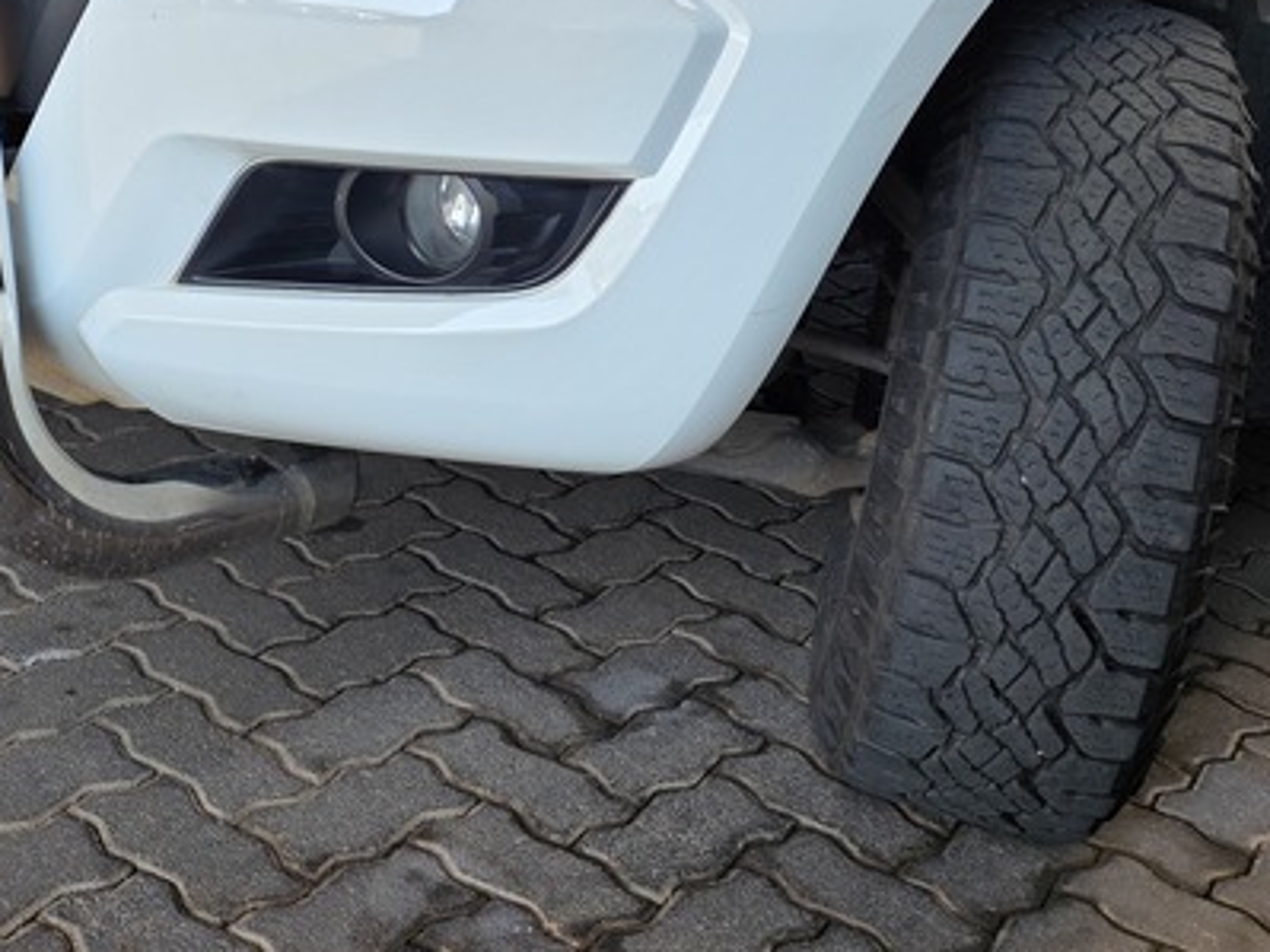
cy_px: -150
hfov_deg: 32.7
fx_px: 2164
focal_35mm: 59
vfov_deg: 23.0
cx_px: 659
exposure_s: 1/108
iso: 16
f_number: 1.7
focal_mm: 6.25
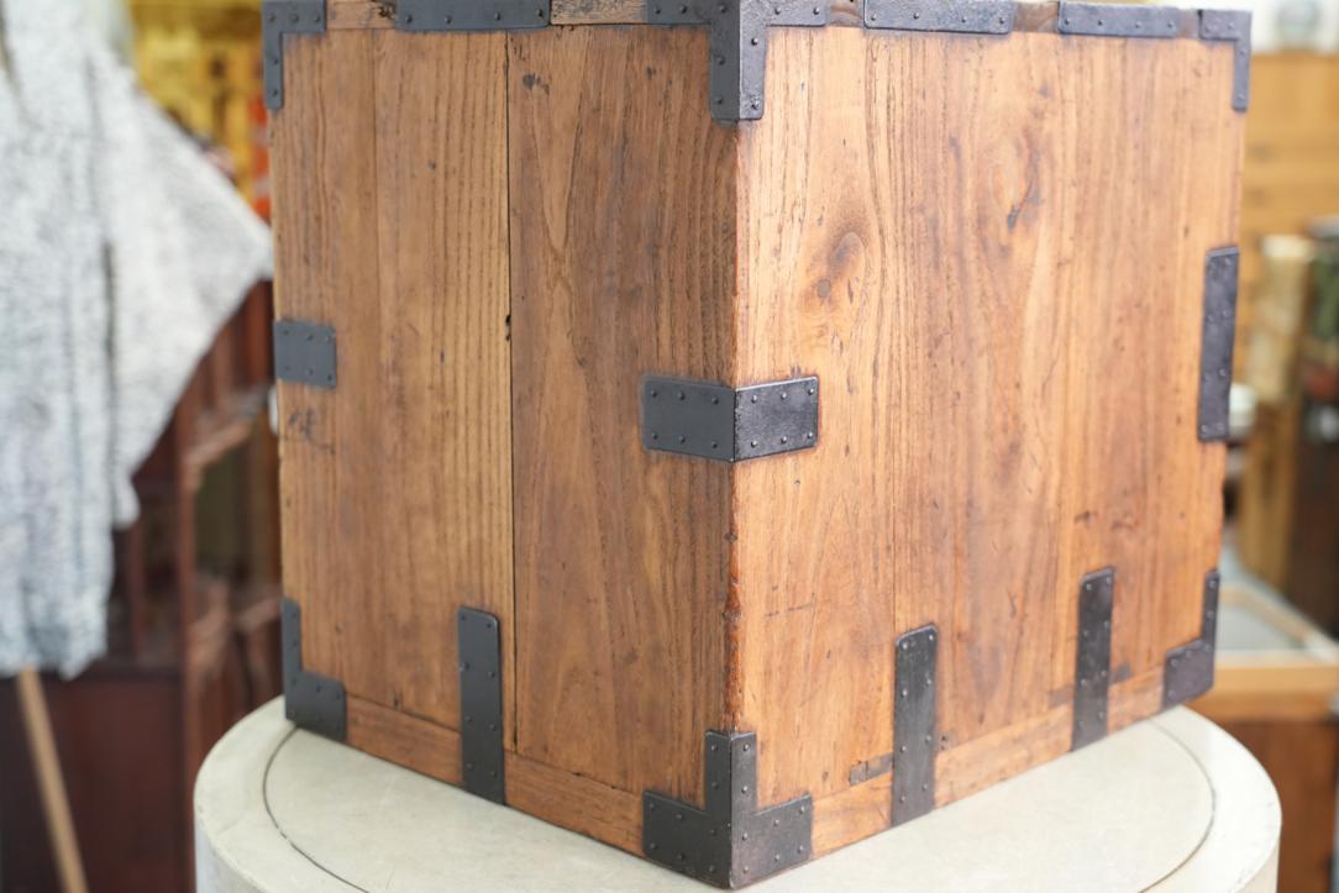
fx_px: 1934
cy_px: 446
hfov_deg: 38.2
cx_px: 670
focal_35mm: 52
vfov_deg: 26.0
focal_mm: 52
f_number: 4
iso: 2000
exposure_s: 1/60
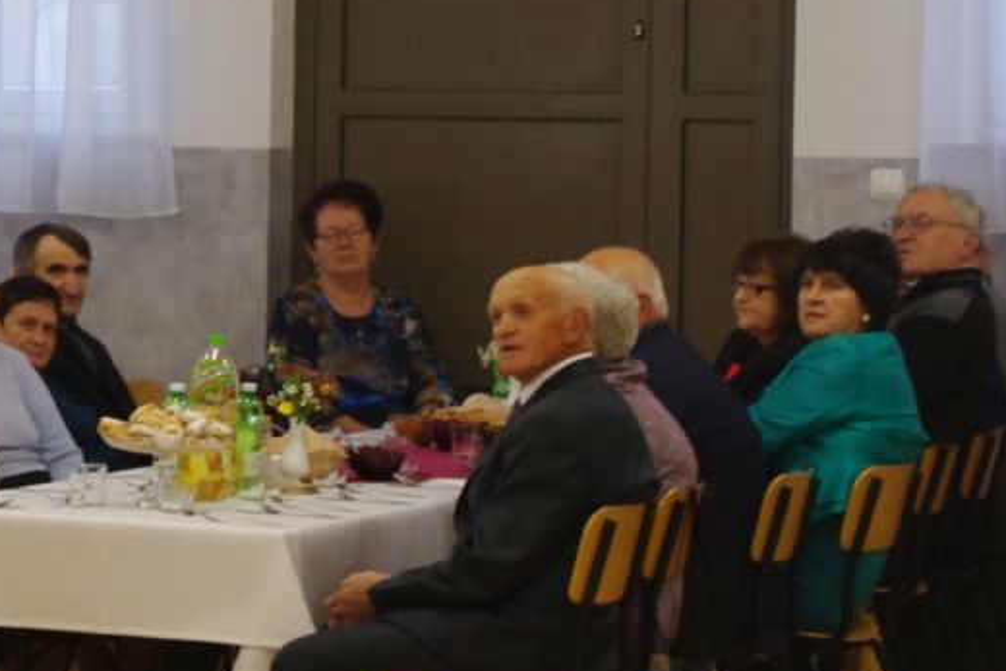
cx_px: -538
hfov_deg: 12.2
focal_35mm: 160
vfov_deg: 8.6
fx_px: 4472
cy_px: 216
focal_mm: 35
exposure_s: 1/60
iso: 800
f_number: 6.7
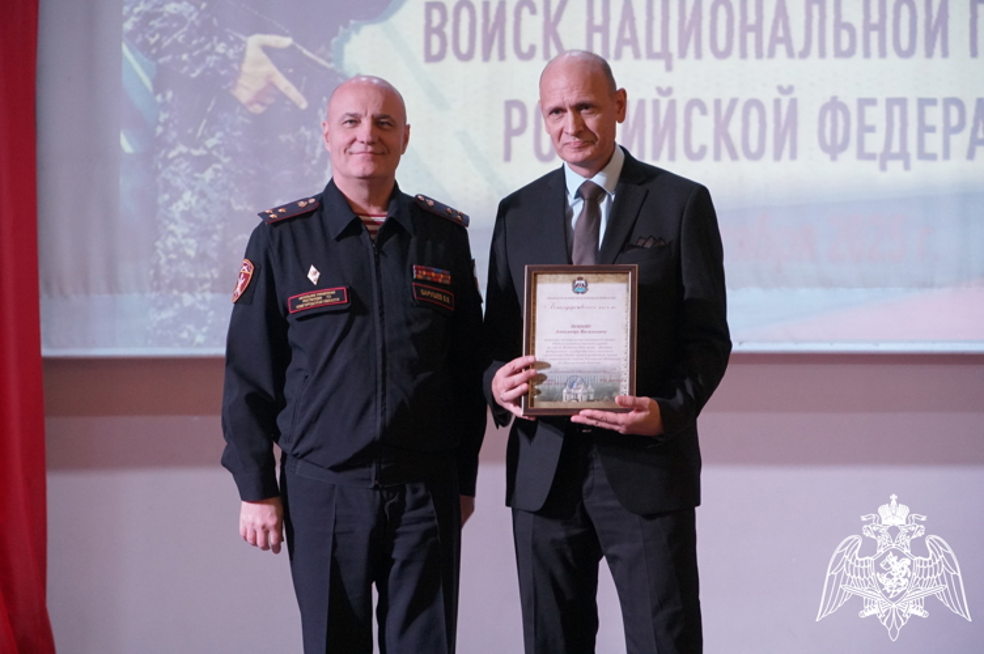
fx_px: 3400
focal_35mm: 124
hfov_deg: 16.5
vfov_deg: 11.0
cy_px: 327
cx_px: 492
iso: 3200
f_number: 5.6
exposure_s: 1/100
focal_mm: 83
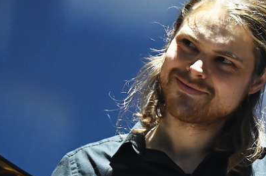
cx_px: 212
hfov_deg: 6.5
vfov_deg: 4.3
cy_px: 76
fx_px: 2351
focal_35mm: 319
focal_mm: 115
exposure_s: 1/100
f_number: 5.6
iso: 4000
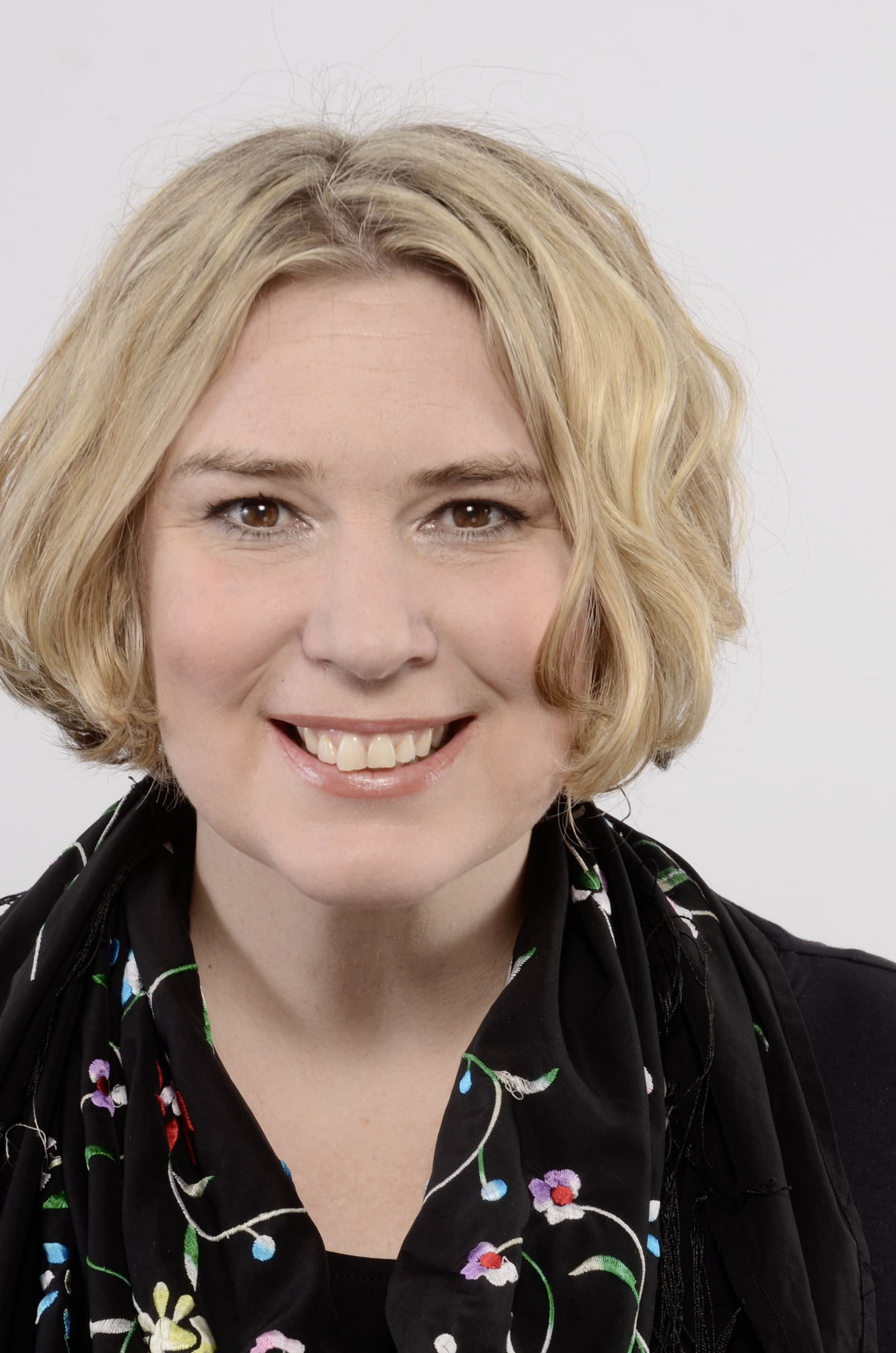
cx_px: 367
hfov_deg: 10.4
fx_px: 4938
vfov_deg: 15.6
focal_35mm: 132
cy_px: 852
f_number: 13
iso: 100
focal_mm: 65
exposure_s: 1/100
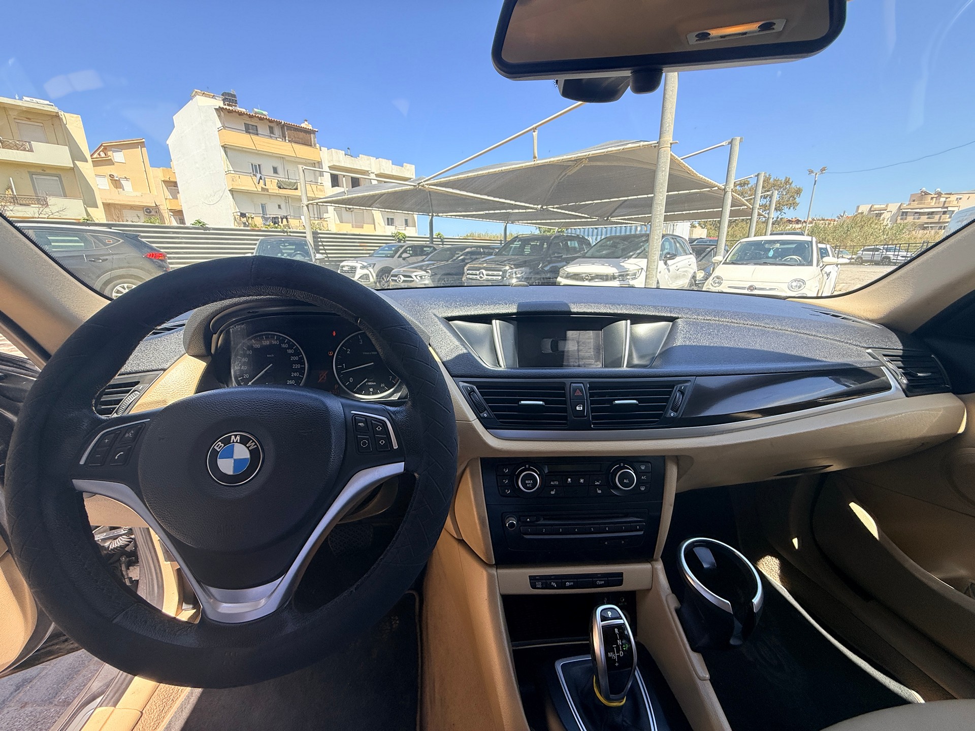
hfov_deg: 102.1
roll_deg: +0.1
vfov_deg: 85.7
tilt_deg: -15.0
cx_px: 488
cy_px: 366
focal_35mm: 14
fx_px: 394
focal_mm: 2.22
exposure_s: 1/331
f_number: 2.2
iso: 64
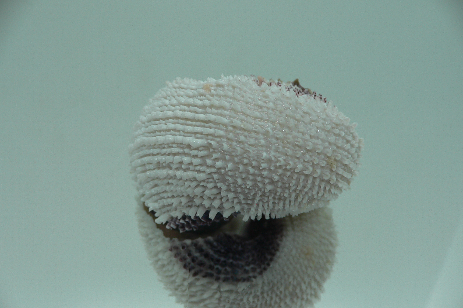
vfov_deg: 35.9
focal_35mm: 37
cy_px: 170
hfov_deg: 51.9
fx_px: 476
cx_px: 230
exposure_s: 1/60
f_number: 2.8
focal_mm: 4.6
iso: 80
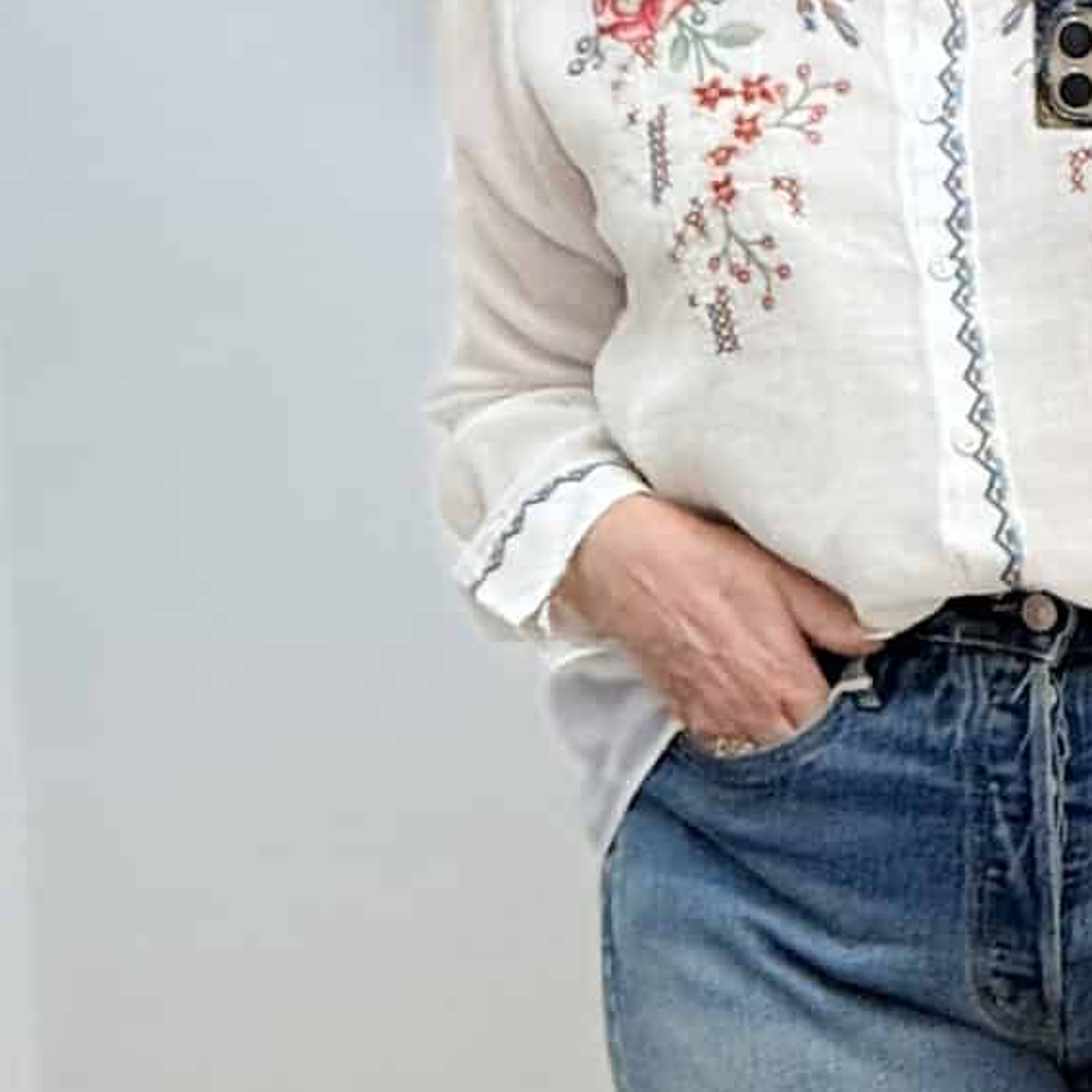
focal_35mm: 153
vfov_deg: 11.4
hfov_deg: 11.1
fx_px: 5461
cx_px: 1411
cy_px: 950
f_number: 1.78
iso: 320
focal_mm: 6.76
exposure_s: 1/40
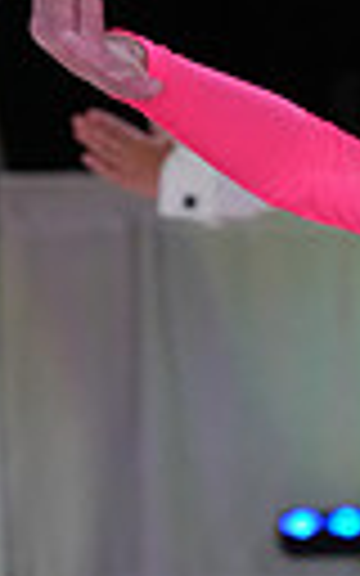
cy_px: 832
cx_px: 668
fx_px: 9780
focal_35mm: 623
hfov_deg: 2.1
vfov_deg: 3.4
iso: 3200
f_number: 7.1
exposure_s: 1/250
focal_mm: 135
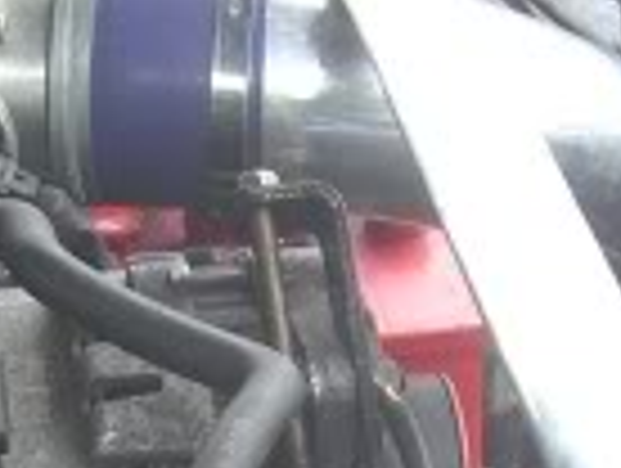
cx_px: 450
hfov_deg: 9.0
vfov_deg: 6.7
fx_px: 3954
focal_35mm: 220
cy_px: 688
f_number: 2.7
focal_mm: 6.2
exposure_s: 1/125
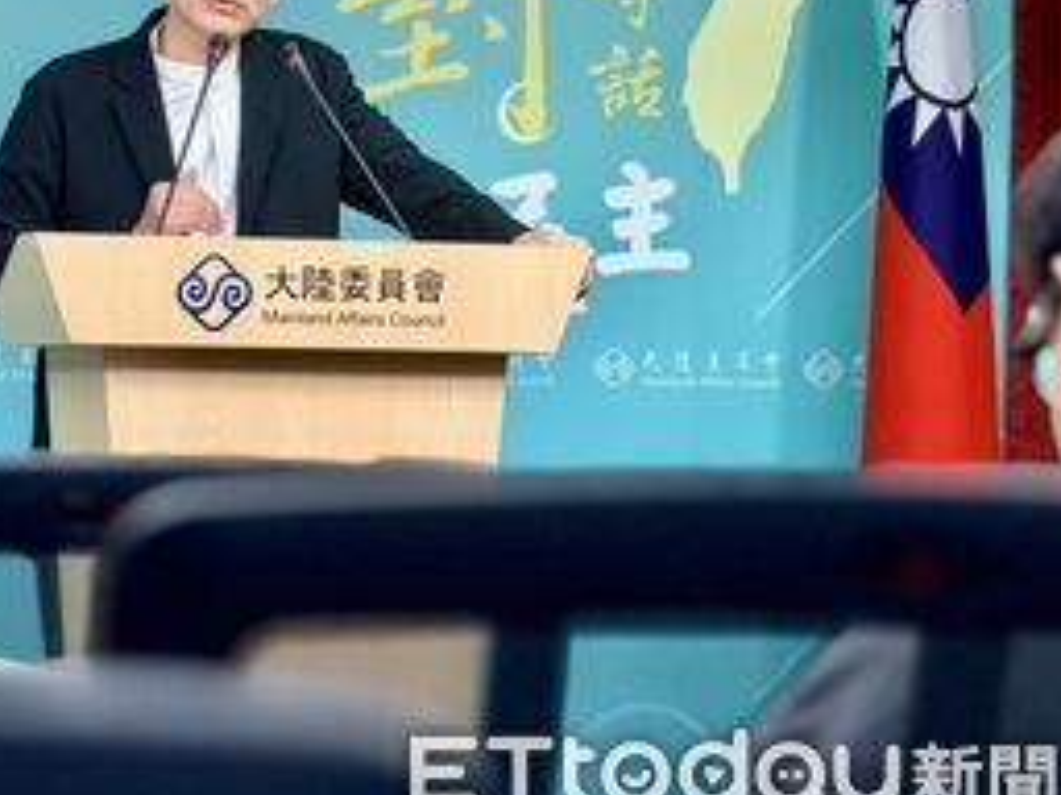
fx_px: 4781
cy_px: 236
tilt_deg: +2.2
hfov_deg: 12.6
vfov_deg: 9.5
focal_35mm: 156
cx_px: 336
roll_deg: +0.1
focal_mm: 16.89
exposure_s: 1/120
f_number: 2.8
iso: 320
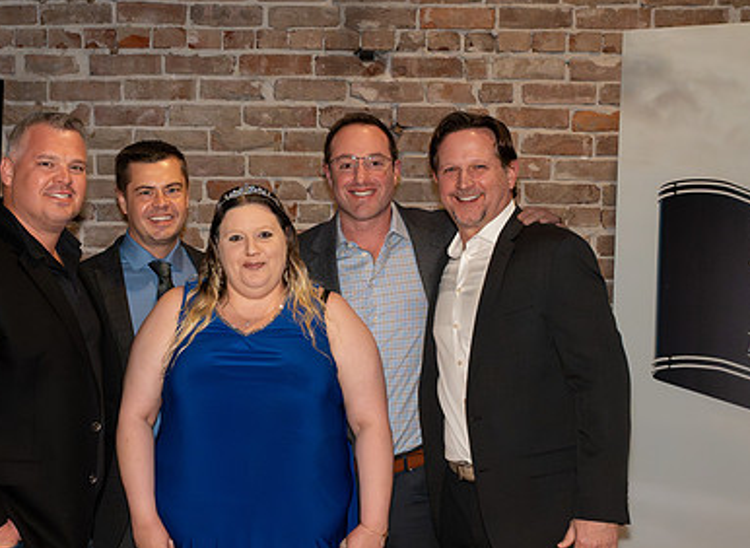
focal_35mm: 72
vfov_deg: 20.1
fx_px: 1546
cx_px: 254
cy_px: 310
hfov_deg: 27.1
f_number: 5
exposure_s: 1/320
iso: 6400
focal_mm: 39
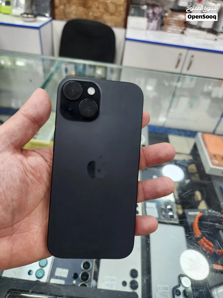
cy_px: 149
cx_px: 112
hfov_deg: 58.9
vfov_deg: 73.9
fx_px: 198
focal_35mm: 23
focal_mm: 5.4
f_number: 1.8
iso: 50
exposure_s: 1/100
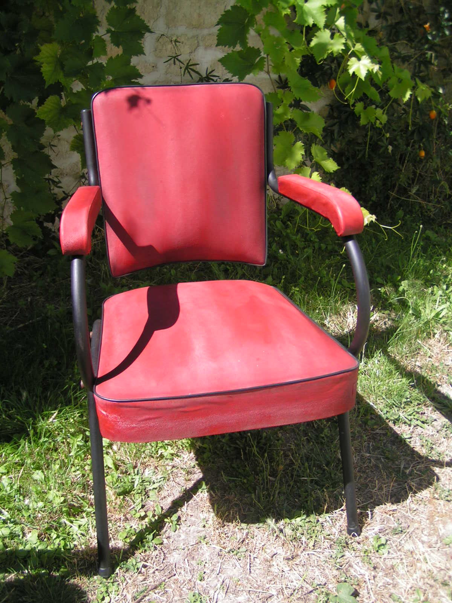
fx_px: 662
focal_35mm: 38
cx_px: 226
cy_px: 302
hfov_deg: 37.7
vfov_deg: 49.0
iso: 50
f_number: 2.8
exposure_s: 1/500
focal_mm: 5.8
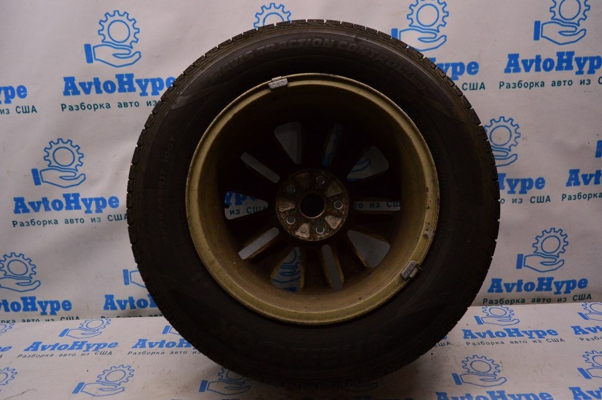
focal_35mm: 27
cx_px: 301
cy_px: 200
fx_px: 451
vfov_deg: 47.9
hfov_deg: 67.4
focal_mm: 18
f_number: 4
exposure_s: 1/400
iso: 1600
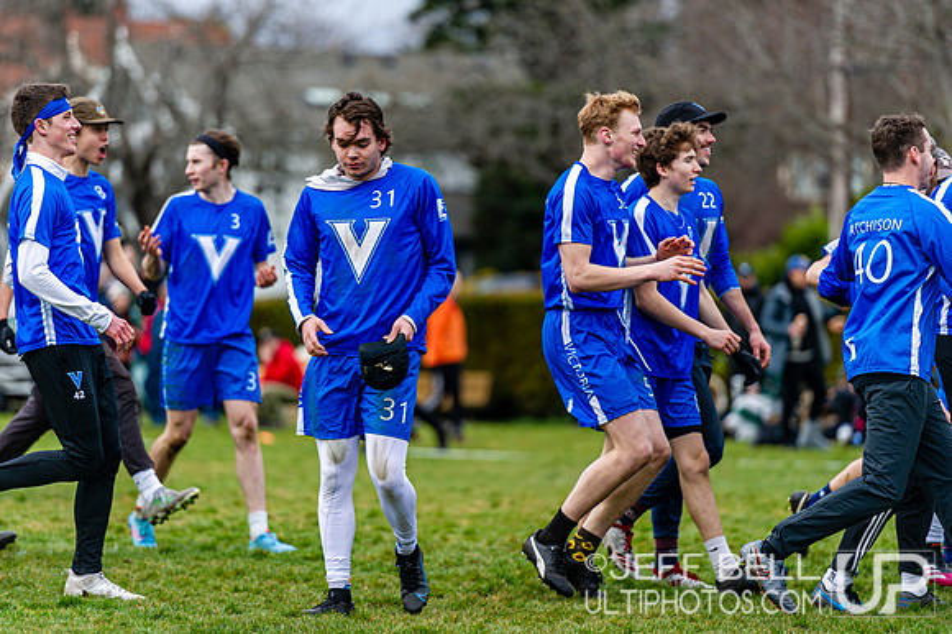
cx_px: 476
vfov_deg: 6.9
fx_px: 5286
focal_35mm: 200
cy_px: 317
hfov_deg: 10.3
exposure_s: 1/1250
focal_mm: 200
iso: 200
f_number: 2.8
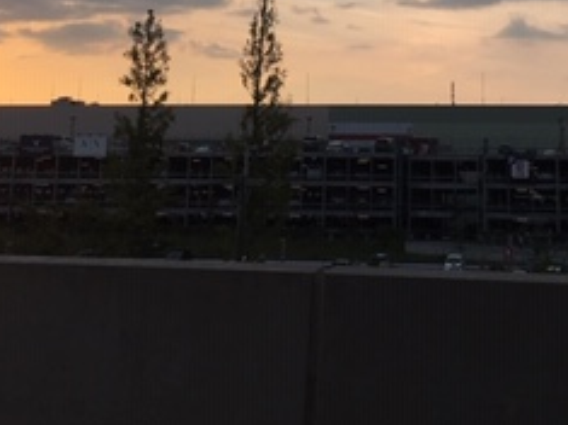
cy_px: -101
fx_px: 1296
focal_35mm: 79
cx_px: 336
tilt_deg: +10.8
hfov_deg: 24.7
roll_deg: -1.1
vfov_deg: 17.7
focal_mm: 4.15
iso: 25
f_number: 2.2
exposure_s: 1/1282
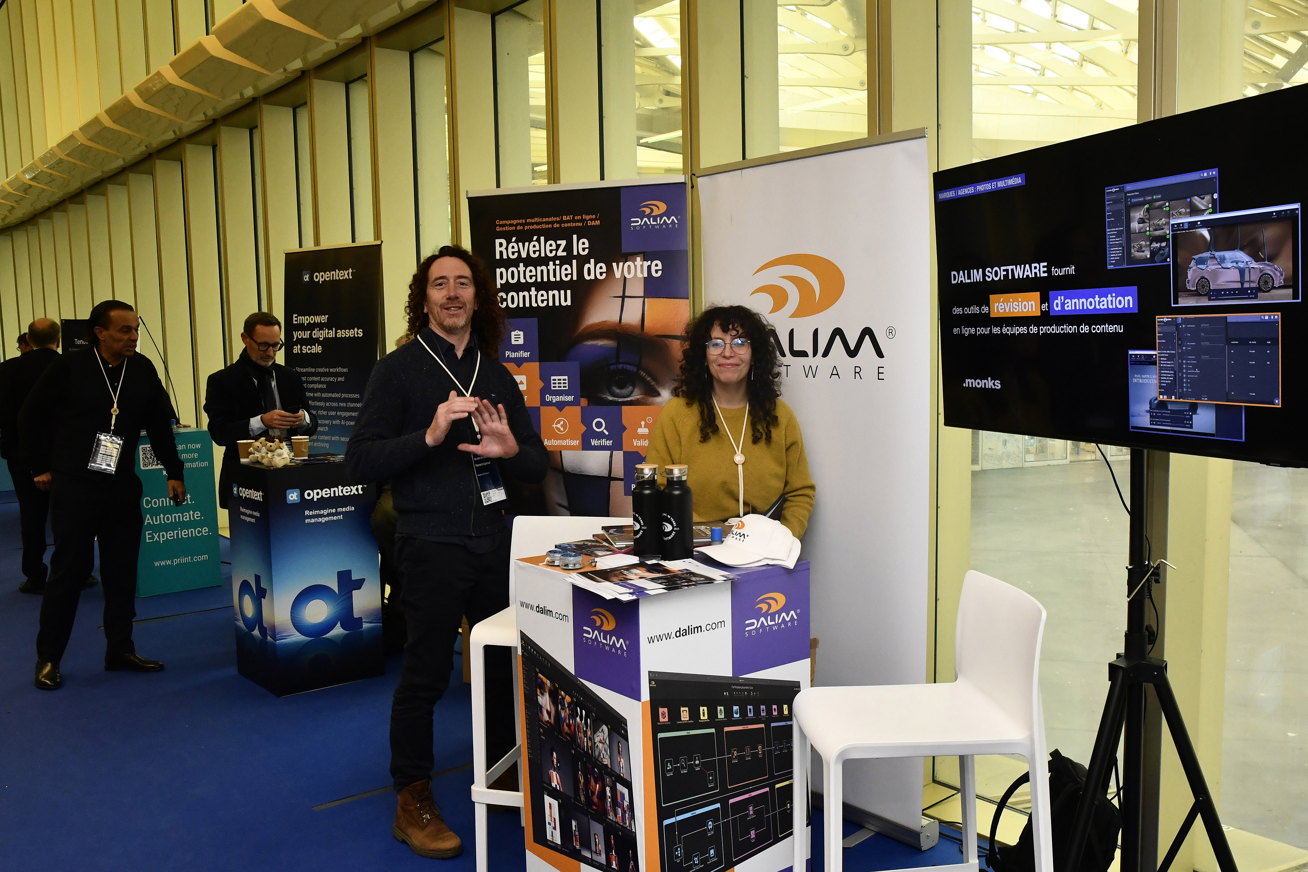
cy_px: 436
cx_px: 654
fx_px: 981
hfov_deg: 67.4
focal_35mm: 27
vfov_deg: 47.9
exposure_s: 1/100
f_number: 7.1
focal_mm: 18
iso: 1600
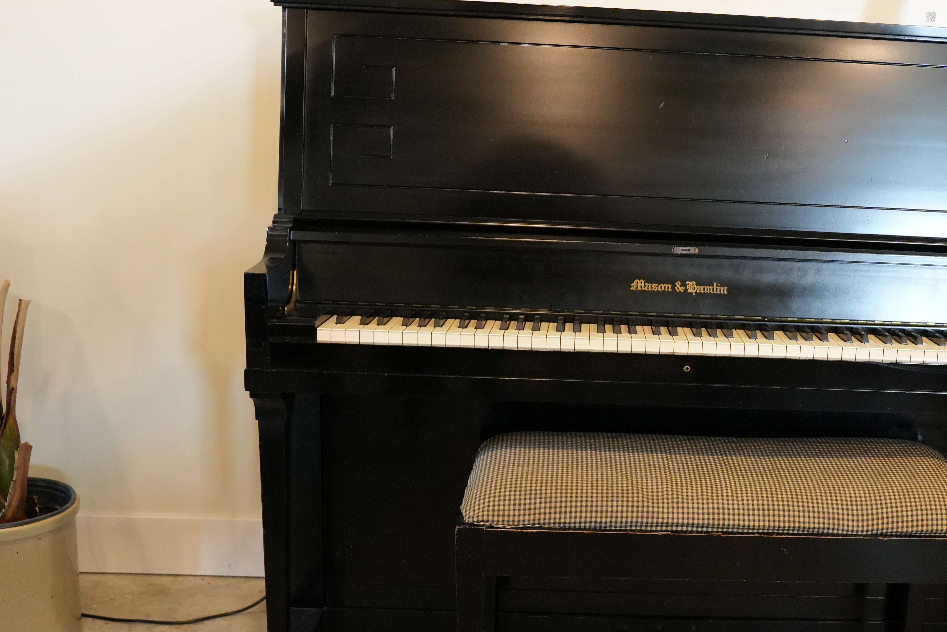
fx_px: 1236
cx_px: 672
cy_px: 360
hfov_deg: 41.1
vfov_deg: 28.6
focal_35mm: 47
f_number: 2.8
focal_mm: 20
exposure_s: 1/160
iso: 2000
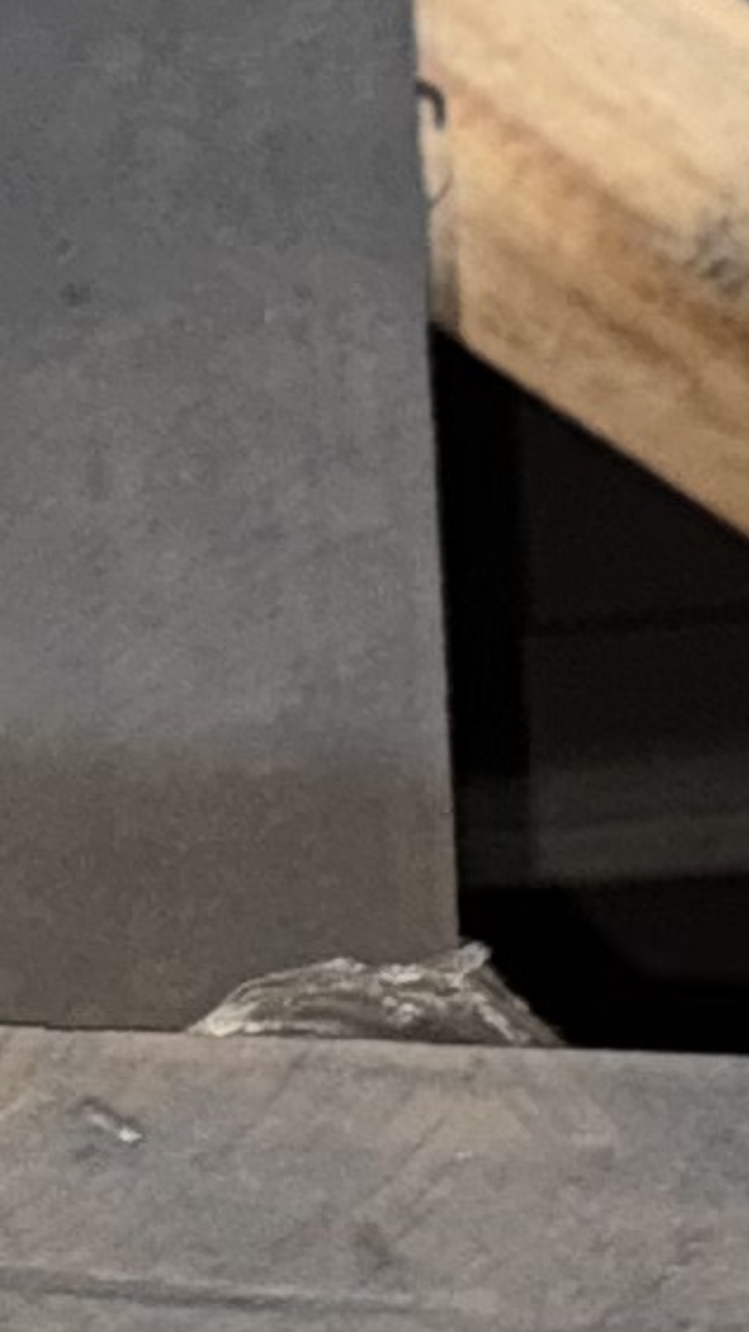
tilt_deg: -57.7
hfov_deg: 6.4
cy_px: 2381
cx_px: -151
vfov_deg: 10.8
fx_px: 6606
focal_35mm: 187
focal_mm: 6.76
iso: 125
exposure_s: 1/5
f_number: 1.78
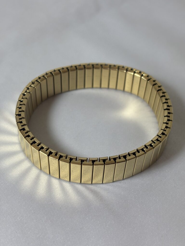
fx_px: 371
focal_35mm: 52
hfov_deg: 28.0
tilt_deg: -48.1
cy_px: 123
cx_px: 92
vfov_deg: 36.8
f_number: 1.6
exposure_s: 1/193
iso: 32
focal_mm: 5.96
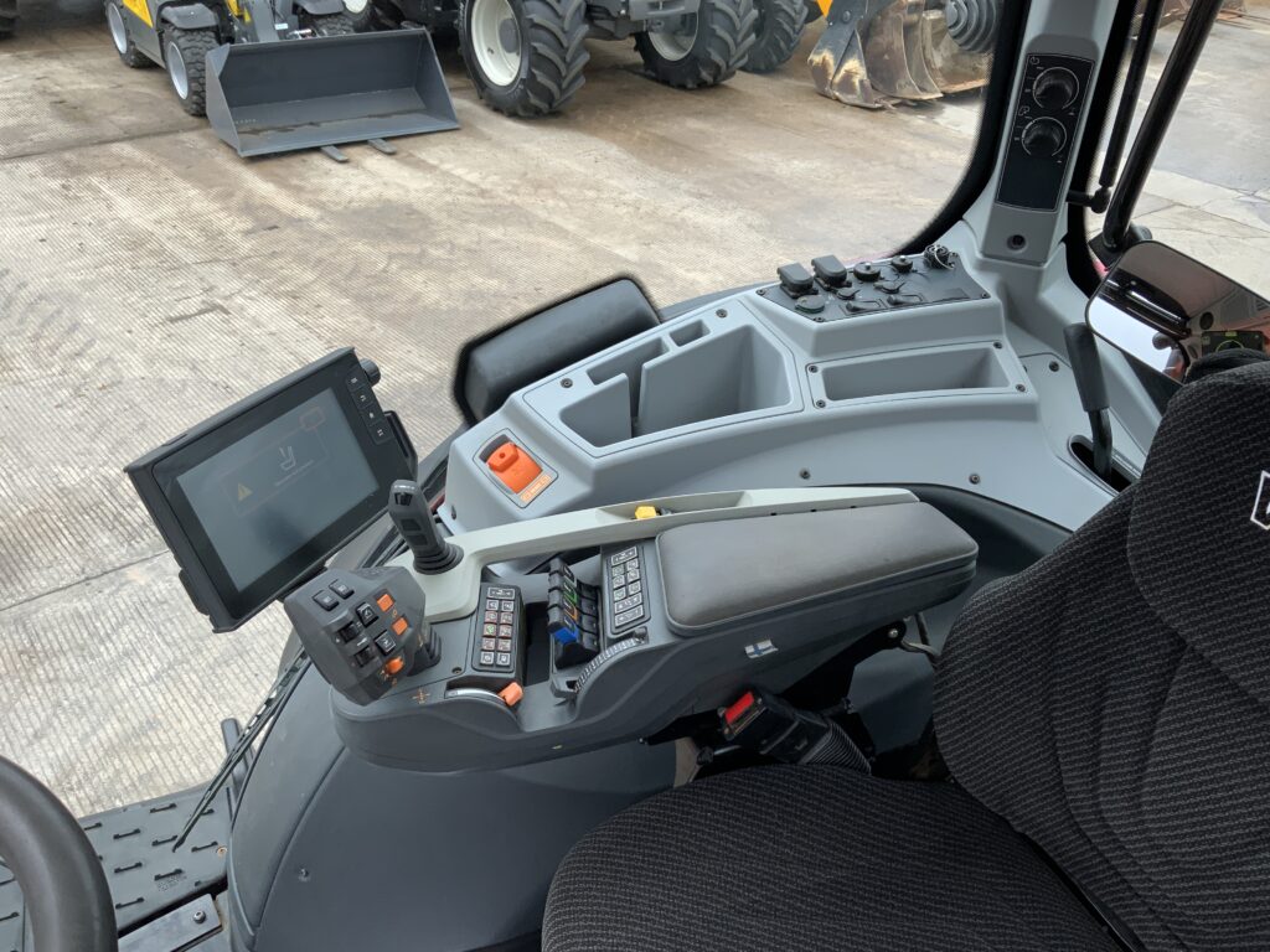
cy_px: 476
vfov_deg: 48.2
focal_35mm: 29
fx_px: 1064
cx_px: 635
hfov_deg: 61.7
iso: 16
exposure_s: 1/273
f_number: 1.8
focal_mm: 3
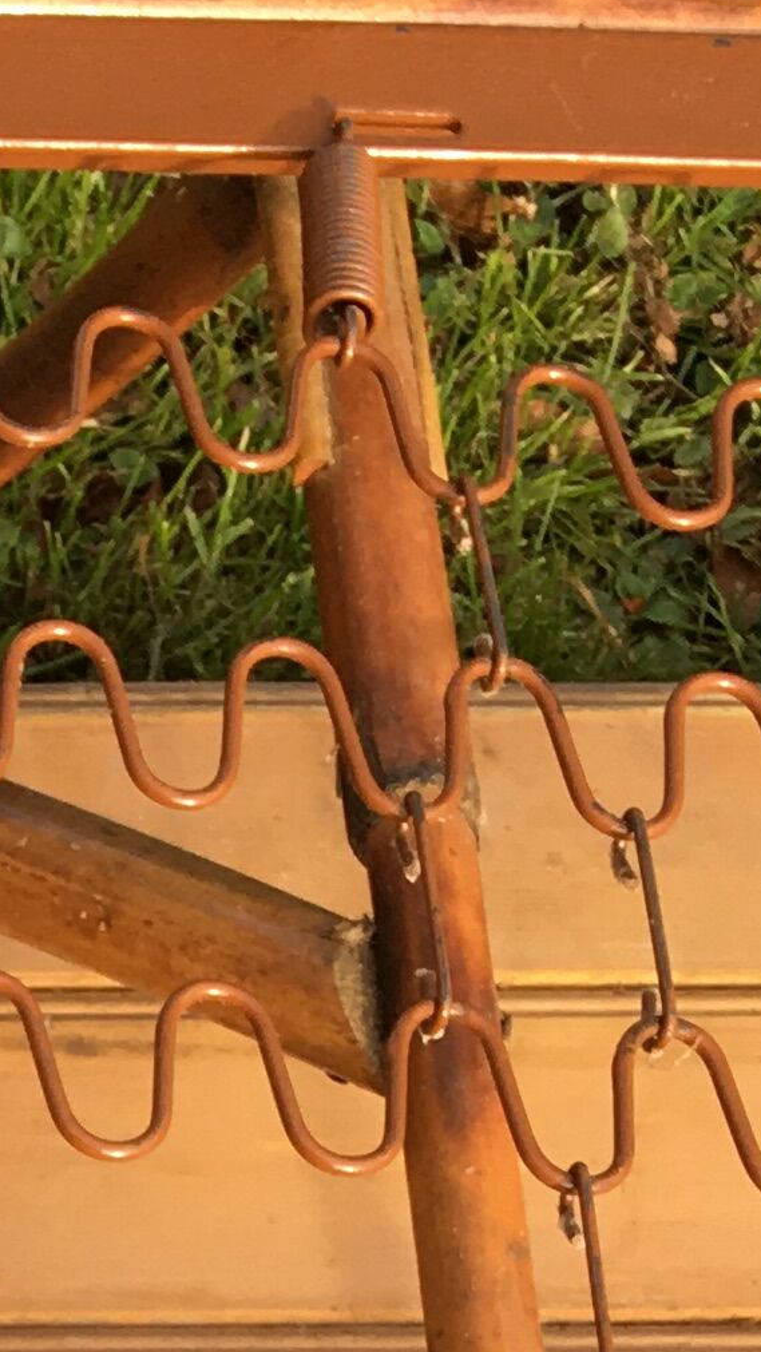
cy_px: 2252
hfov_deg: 8.9
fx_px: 4518
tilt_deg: -66.4
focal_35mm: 126
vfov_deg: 15.2
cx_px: -877
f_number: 2.2
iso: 25
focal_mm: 4.15
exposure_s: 1/185
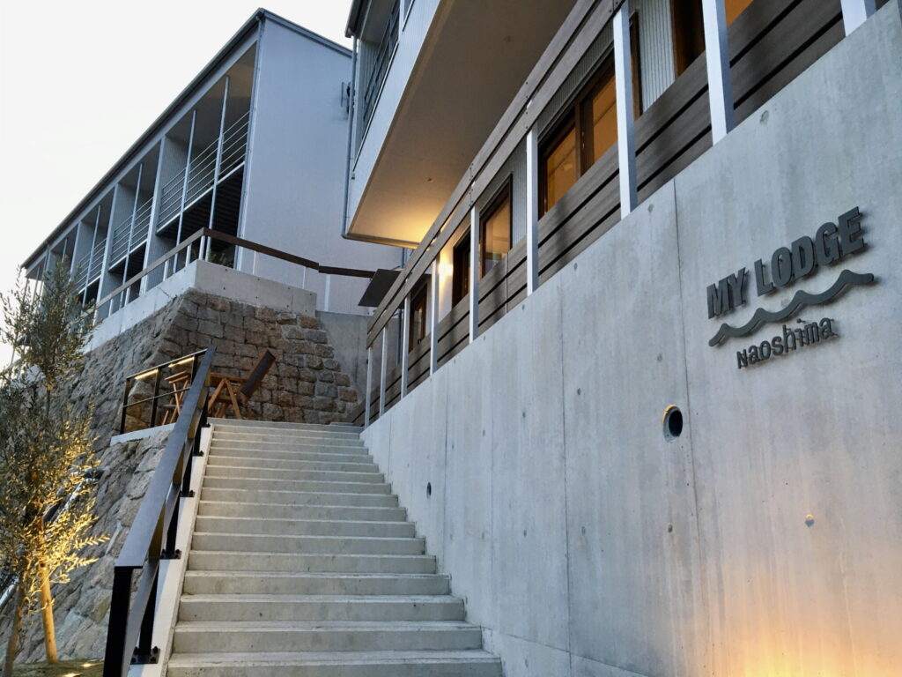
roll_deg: -1.5
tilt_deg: +16.4
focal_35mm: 29
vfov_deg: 48.2
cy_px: 338
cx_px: 451
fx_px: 756
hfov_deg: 61.7
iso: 80
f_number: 2.2
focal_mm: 4.15
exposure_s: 1/30
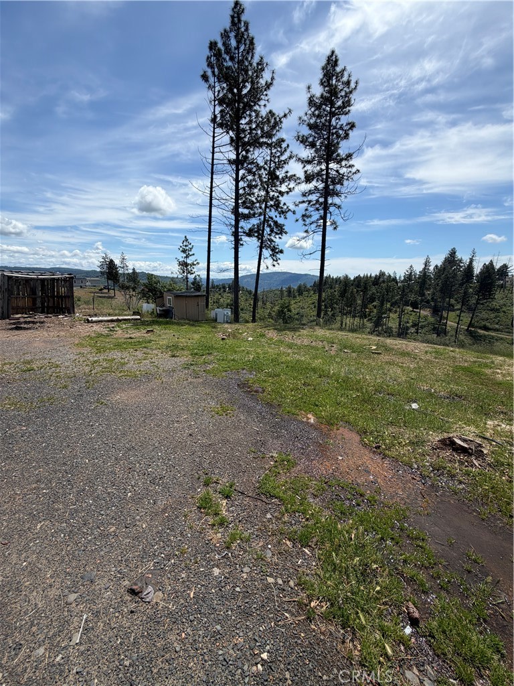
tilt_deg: -13.0
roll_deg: +1.6
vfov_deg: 102.1
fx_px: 277
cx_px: 257
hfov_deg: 85.7
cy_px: 343
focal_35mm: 14
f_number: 2.2
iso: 20
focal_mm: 2.22
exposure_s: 1/1105
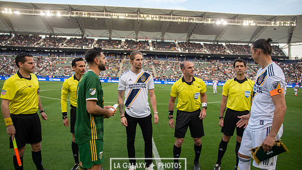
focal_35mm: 26
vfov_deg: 44.4
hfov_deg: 71.9
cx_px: 148
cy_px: 85
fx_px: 208
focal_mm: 24
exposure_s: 1/800
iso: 400
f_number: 2.8
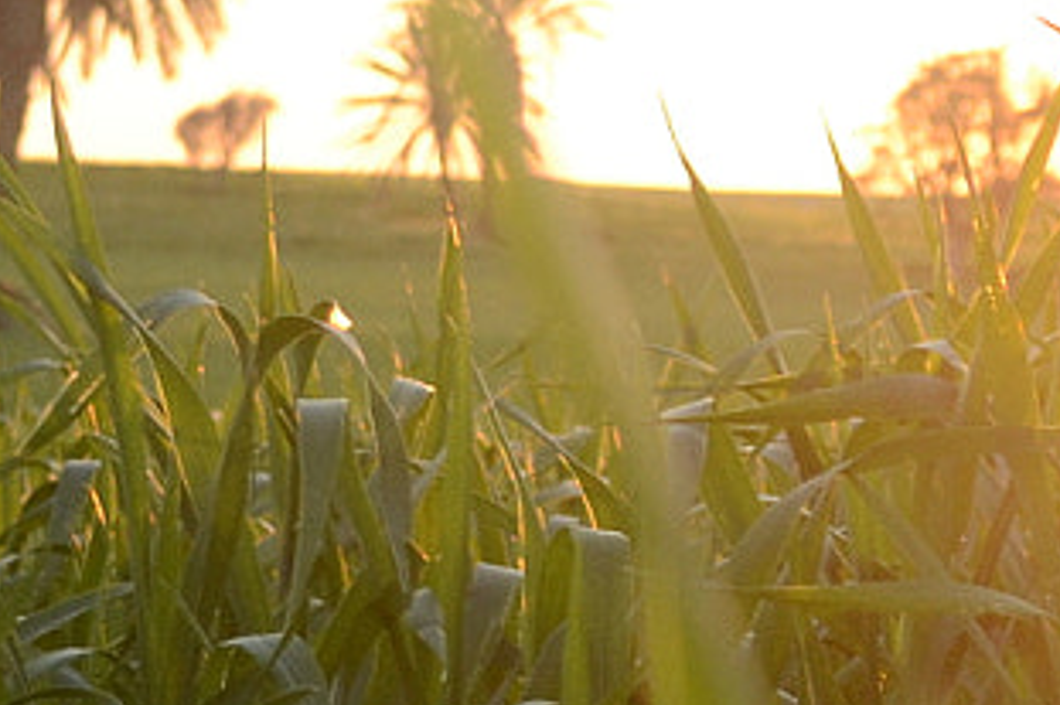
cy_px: 388
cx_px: 1841
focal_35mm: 224
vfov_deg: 6.1
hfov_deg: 8.9
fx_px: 6579
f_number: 4.5
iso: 400
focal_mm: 29
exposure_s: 1/200
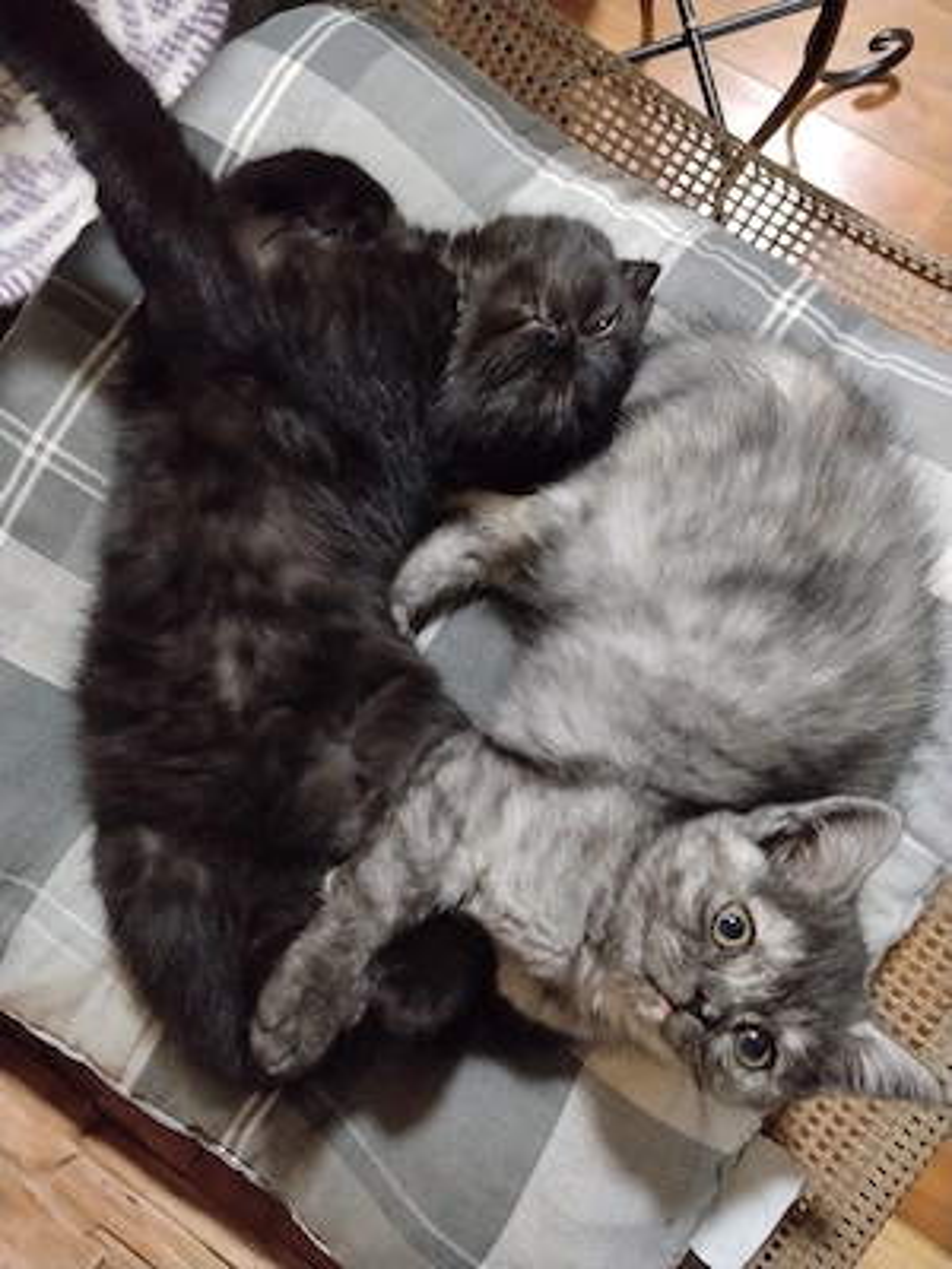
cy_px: 634
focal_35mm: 29
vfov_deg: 61.7
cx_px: 476
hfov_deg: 48.2
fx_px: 1063
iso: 800
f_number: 1.8
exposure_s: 1/20
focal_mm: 4.22
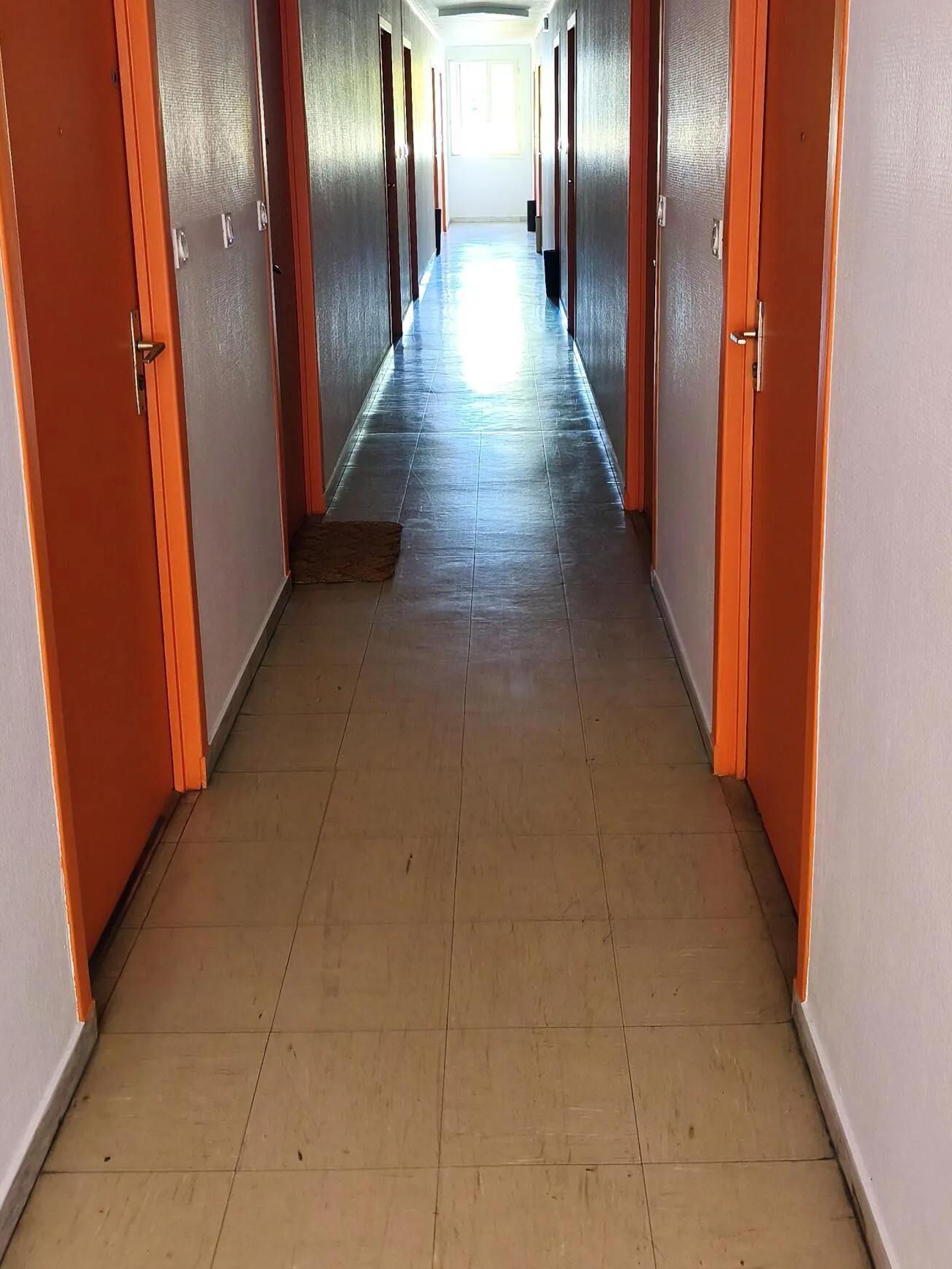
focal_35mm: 34
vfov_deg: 52.8
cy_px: 416
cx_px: 514
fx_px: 1247
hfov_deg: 41.8
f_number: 1.65
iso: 400
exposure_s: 1/50
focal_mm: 6.18
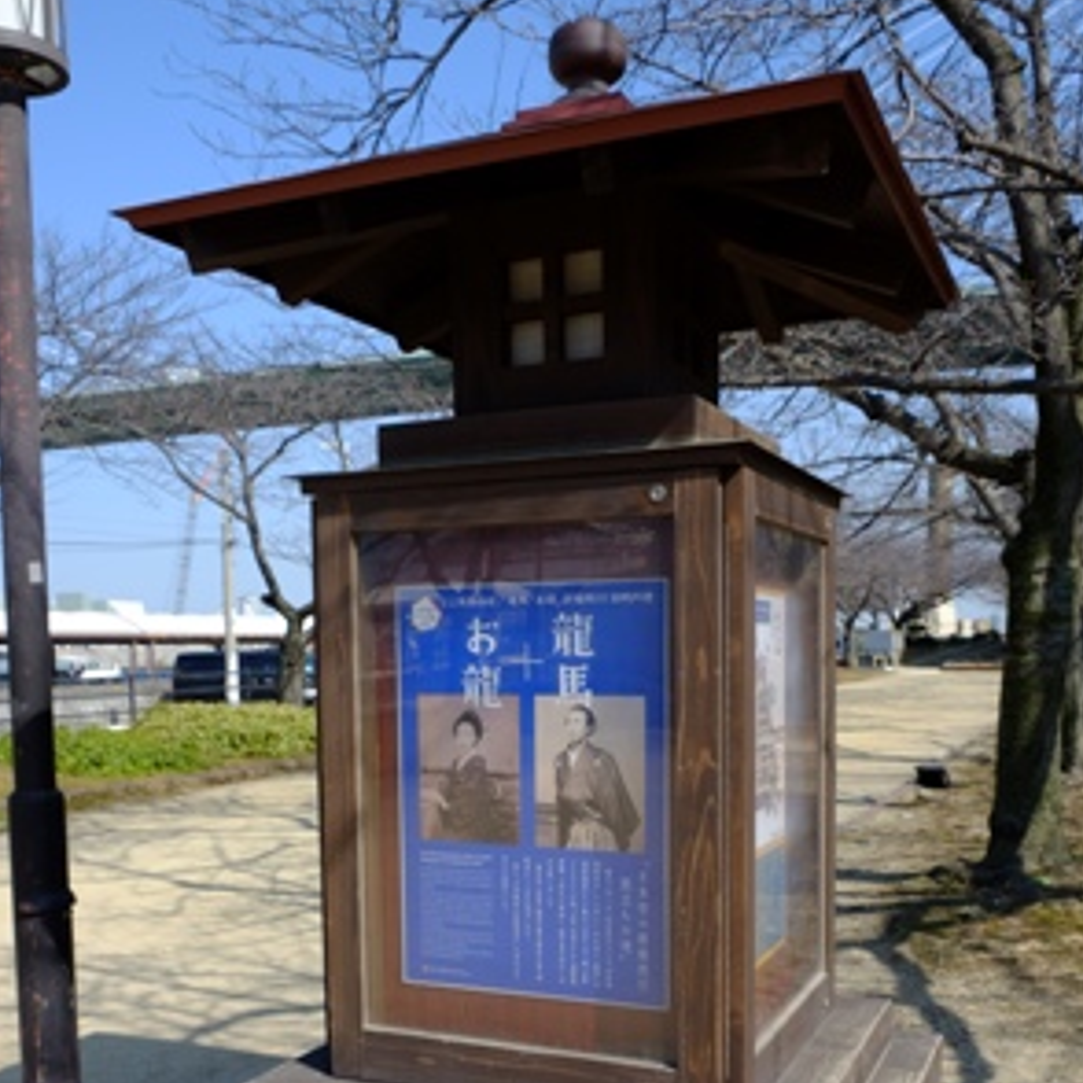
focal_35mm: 35
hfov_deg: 47.2
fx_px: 1239
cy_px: 759
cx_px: 540
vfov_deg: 46.2
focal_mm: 18
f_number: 7.1
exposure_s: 1/320
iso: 200
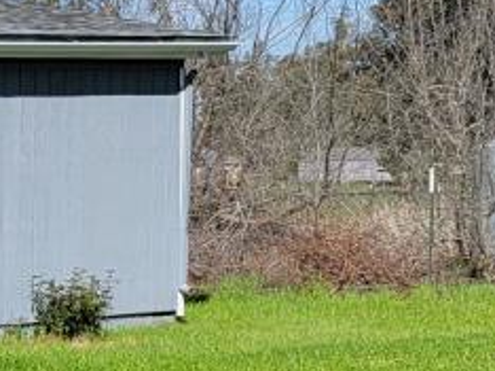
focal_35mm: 154
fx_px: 2200
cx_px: -563
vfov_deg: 9.5
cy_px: 459
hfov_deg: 11.3
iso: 16
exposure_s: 1/1160
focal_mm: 6.7
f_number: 1.8
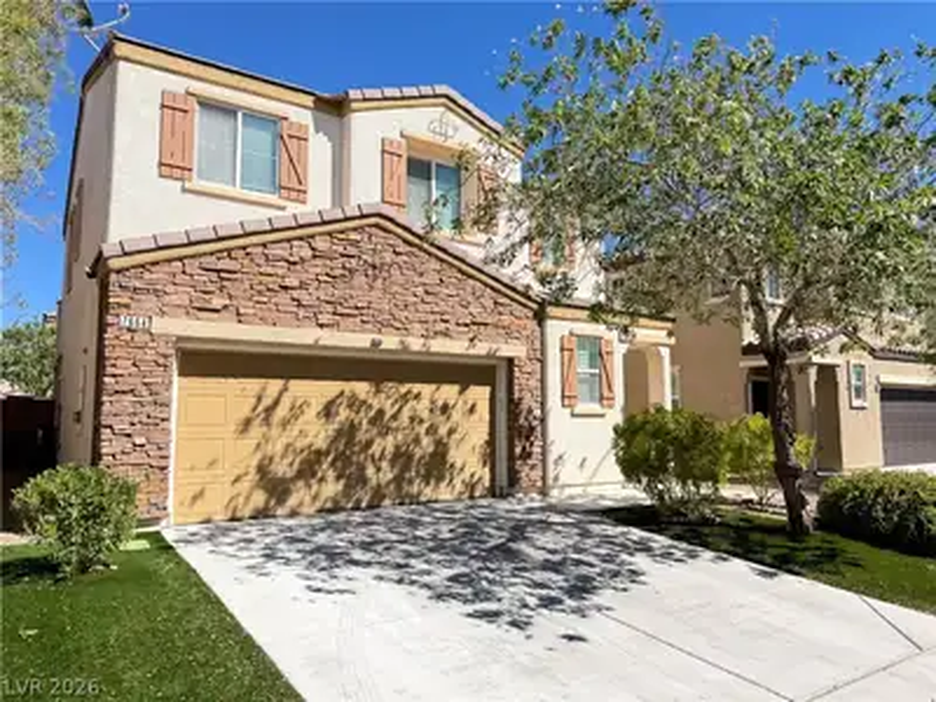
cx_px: 468
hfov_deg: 71.6
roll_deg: +0.2
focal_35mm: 24
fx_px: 649
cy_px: 351
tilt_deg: +4.2
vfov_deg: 56.8
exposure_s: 1/2907
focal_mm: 6.76
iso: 80
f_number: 1.78
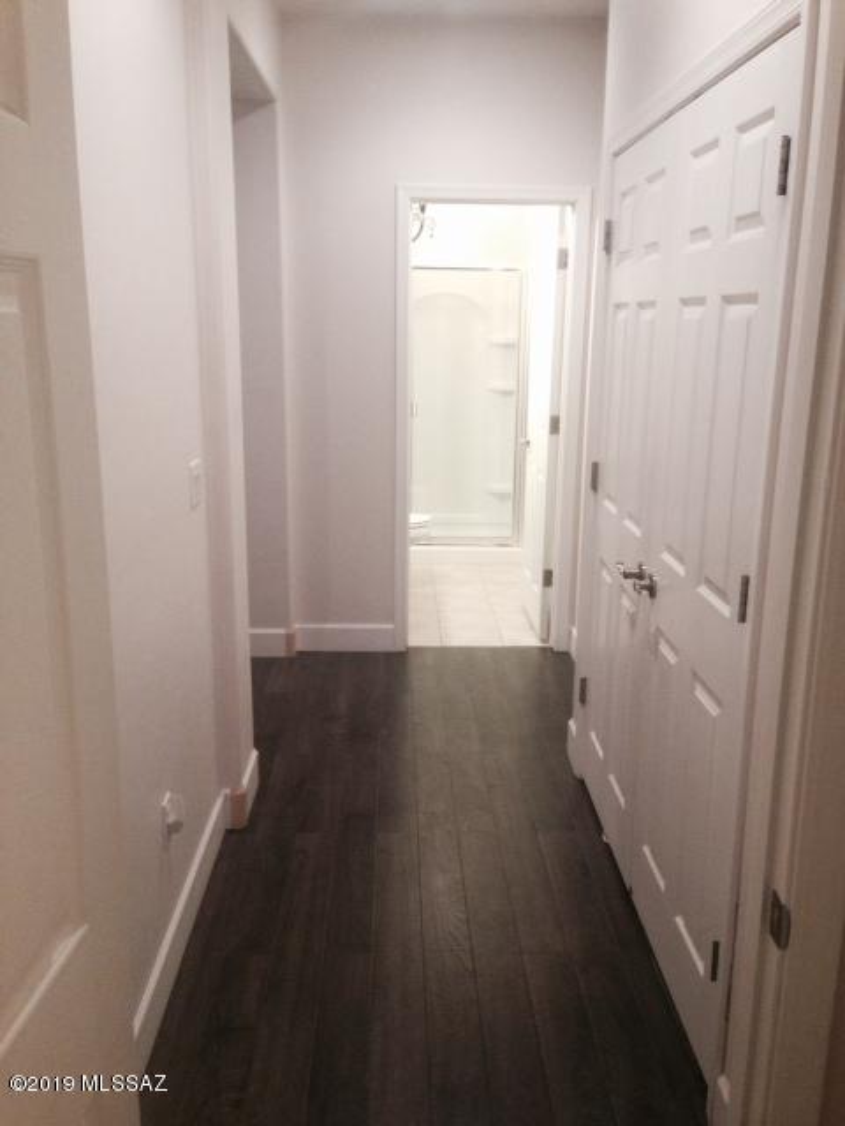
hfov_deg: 42.9
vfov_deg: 55.4
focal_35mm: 33
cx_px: 422
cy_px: 563
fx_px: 1074
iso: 250
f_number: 2.4
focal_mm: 4.12
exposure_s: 1/20
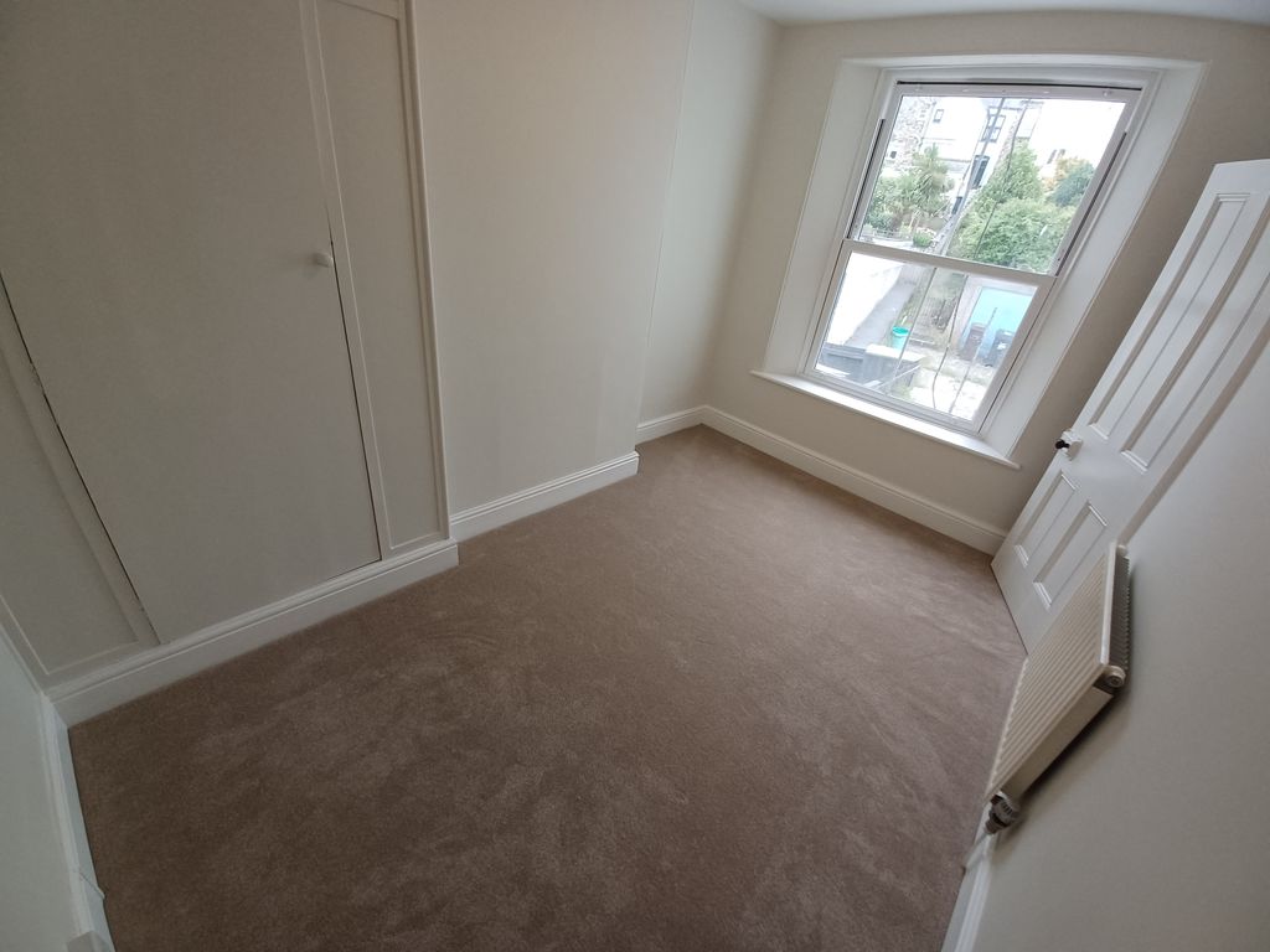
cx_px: 635
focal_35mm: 13
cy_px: 476
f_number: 2.2
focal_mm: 1.42
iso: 100
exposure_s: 1/100
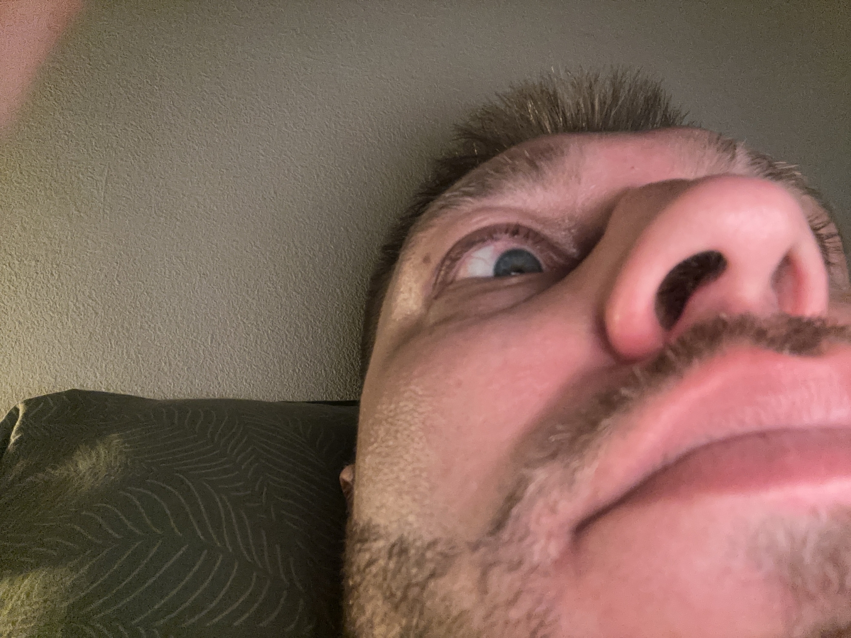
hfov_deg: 73.9
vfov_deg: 58.9
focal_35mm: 23
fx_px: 565
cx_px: 426
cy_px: 319
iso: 200
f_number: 1.9
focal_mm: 2.69
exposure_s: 1/50
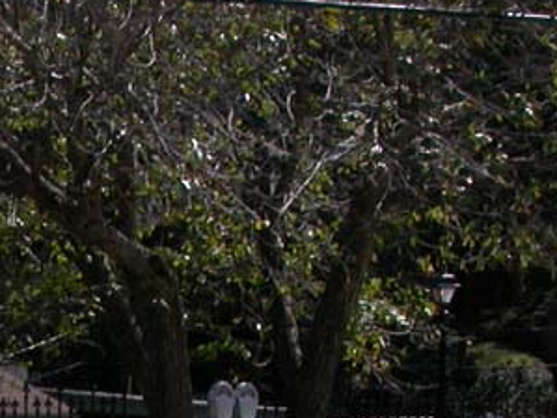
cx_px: -240
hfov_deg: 14.3
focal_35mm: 130
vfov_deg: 10.8
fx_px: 2091
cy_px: 690
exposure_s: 1/361
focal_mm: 7.85
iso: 100
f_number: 6.7
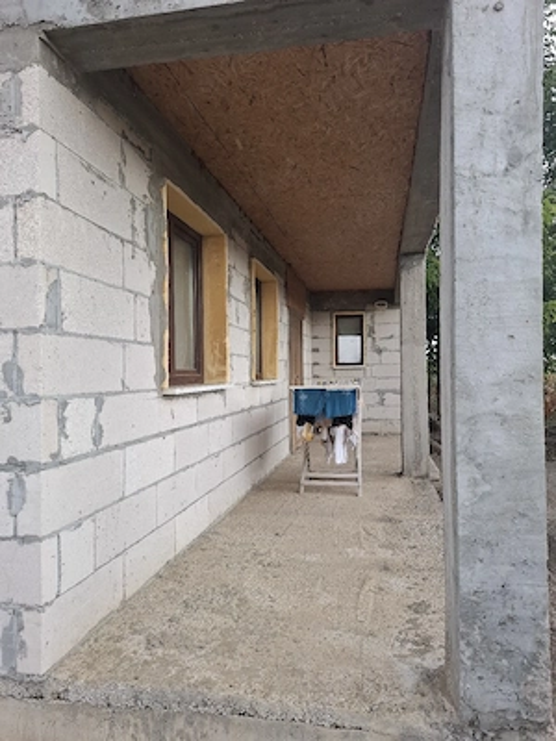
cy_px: 370
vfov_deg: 73.9
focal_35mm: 23
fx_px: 493
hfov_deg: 58.9
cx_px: 278
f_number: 1.8
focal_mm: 5.54
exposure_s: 1/385
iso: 50
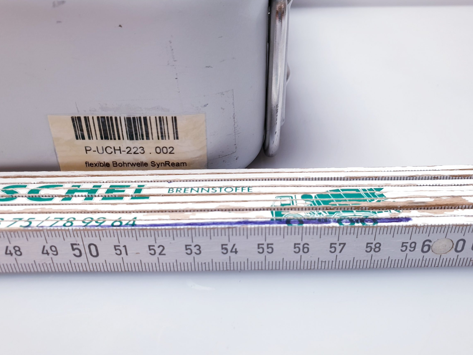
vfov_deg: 48.2
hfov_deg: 61.6
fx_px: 396
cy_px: 160
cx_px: 258
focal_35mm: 29
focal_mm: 4.3
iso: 64
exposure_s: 1/50
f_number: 2.4
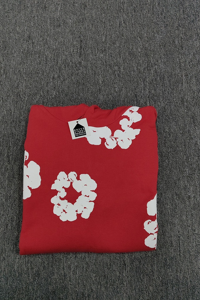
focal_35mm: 26
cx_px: 91
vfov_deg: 69.4
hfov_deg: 49.5
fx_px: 217
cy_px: 150
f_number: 1.88
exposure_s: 1/100
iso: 1085
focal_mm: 5.56
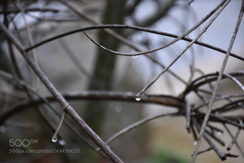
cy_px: 82
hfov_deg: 9.8
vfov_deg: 6.5
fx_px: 1423
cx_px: 122
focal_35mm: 210
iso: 800
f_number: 5.6
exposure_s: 1/125
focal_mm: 140
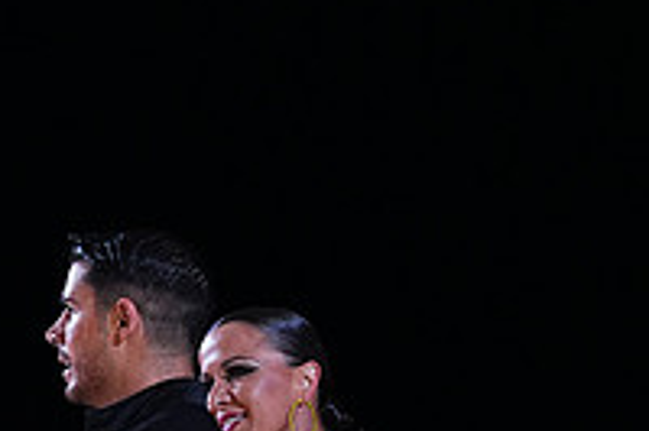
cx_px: 187
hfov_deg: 4.0
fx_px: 9186
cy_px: 739
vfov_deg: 2.7
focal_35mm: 510
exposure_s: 1/400
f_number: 4
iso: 1250
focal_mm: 176
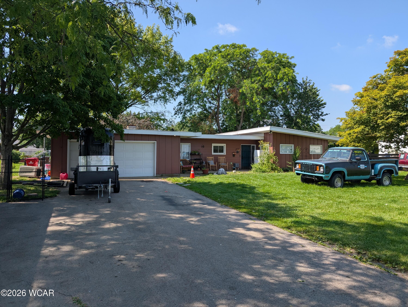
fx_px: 283
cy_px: 154
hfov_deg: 71.5
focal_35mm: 24
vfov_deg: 56.9
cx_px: 204
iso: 19
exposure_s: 1/651
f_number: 1.68
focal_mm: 6.9
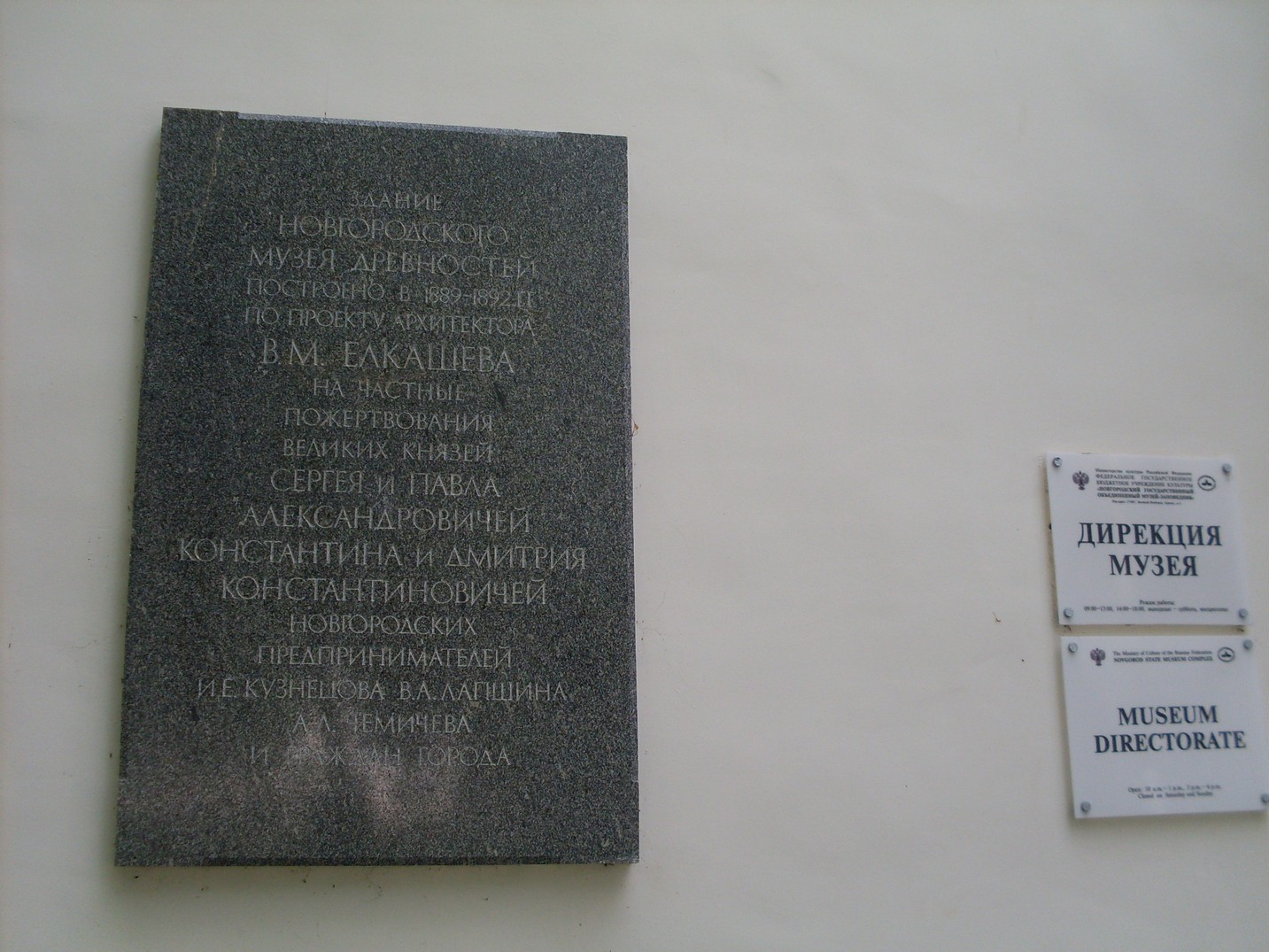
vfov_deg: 37.7
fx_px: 1393
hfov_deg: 49.0
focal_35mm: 38
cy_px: 476
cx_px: 634
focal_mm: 6.3
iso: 80
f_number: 2.8
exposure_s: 1/350
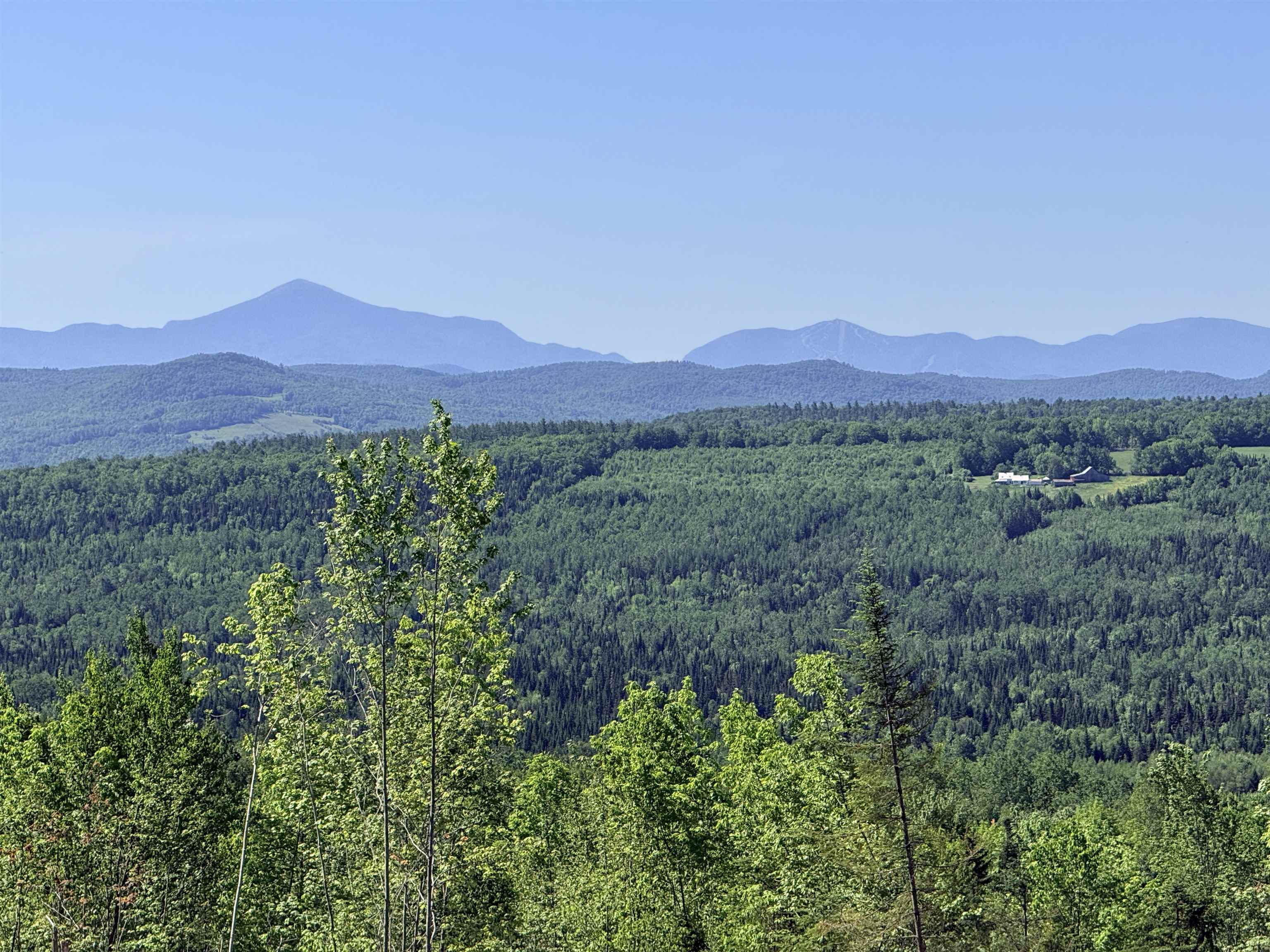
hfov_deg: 16.4
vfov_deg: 12.3
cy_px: 476
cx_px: 635
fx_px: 4403
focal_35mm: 120
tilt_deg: +0.0
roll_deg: +0.0
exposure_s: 1/2817
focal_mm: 15.66
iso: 80
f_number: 2.8
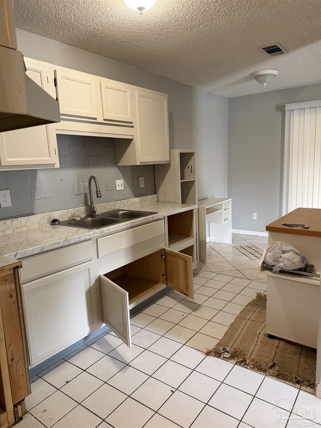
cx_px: 160
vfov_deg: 71.6
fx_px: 297
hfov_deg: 56.8
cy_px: 214
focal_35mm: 24
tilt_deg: -9.9
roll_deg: +2.8
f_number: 1.78
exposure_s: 1/60
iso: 400
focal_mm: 6.76
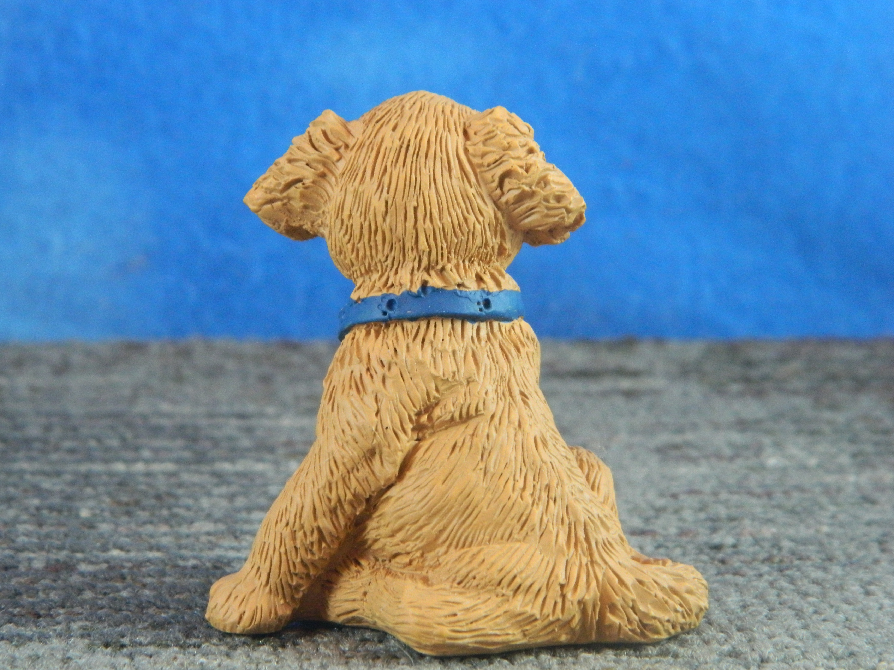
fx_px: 3332
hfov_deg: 15.3
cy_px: 335
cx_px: 447
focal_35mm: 129
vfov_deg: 11.5
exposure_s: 1/15
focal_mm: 23.2
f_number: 4.7
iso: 400
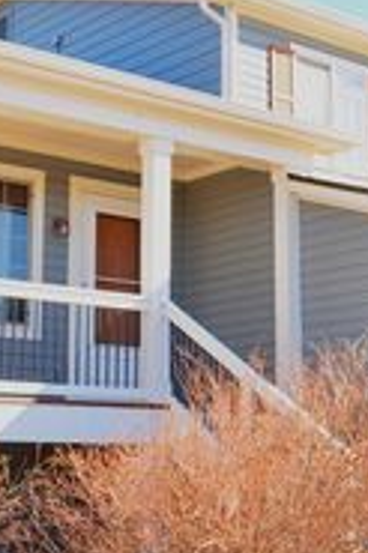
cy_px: 217
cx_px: 200
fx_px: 1121
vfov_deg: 27.7
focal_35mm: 73
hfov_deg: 18.6
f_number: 3.5
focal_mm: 18
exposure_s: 1/200
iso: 100
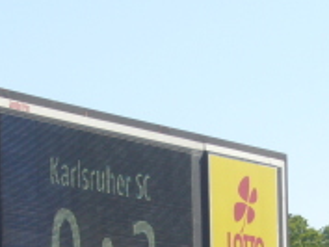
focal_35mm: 297
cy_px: 263
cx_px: 151
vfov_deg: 5.0
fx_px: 2825
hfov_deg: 6.7
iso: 80
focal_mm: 17.4
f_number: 10
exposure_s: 1/80
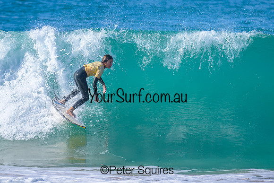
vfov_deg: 1.3
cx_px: 149
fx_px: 8362
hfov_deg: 1.9
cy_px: 67
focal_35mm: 1098
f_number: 6.3
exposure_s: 1/2000
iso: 450
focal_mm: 800
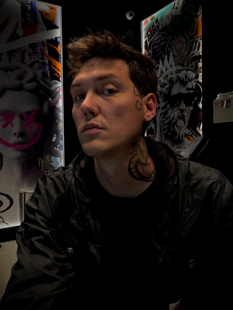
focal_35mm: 30
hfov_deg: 46.8
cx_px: 116
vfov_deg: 60.0
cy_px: 155
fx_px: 269
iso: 64
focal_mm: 2.71
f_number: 1.9
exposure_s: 1/60
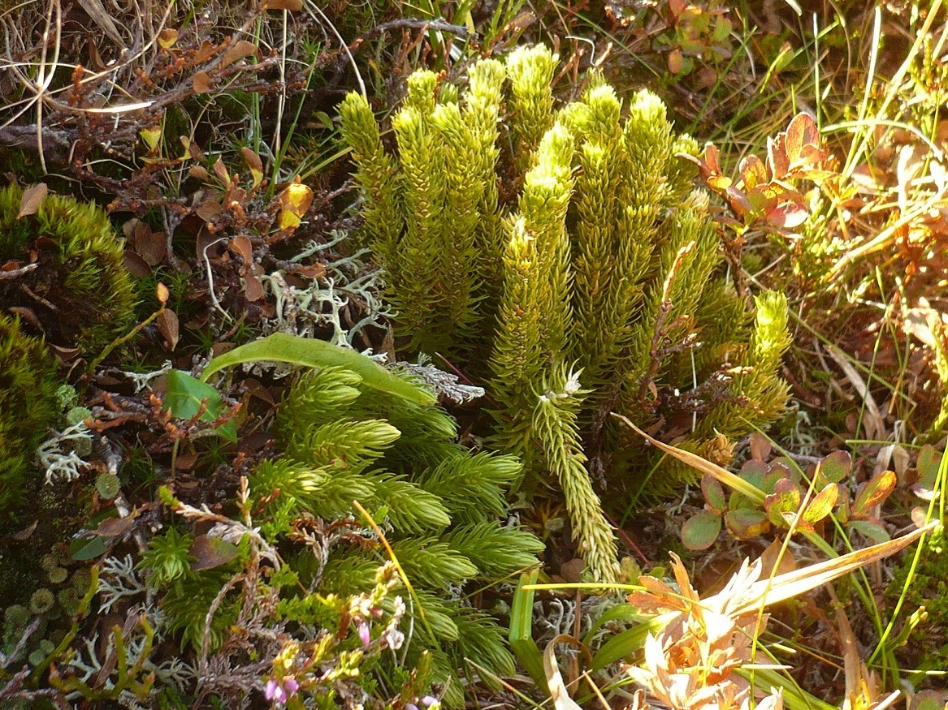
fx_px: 986
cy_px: 355
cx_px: 464
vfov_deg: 39.7
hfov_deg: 51.4
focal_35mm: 36
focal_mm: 5.8
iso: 100
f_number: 2.8
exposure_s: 1/80
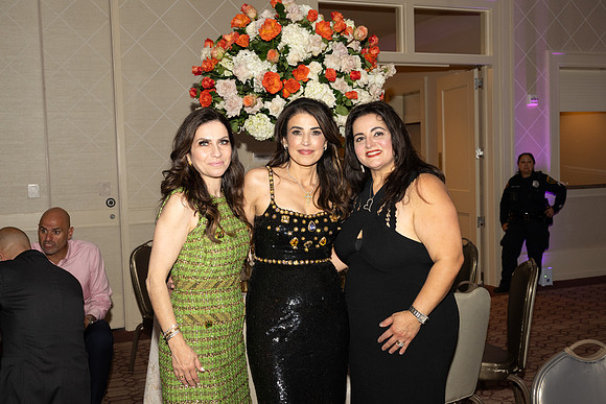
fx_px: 657
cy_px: 202
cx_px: 303
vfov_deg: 34.2
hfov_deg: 49.5
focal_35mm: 39
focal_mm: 39
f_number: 5.6
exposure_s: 1/100
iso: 800
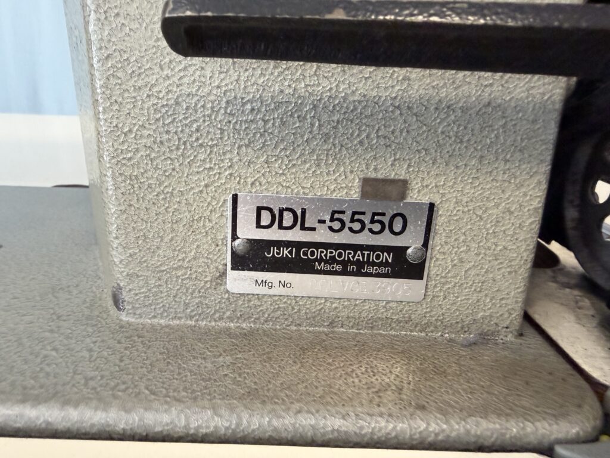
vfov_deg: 56.8
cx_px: 305
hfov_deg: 71.6
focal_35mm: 24
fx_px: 423
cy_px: 229
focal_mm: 2.22
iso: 320
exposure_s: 1/100
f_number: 2.2
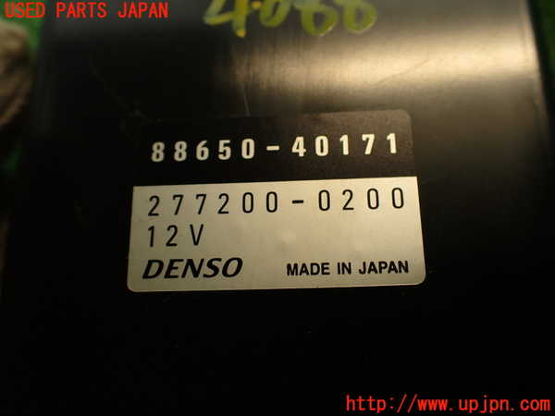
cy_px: 208
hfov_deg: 60.0
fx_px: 481
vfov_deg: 46.8
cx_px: 278
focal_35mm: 30
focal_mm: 5.4
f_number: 2.3
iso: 160
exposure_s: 1/60
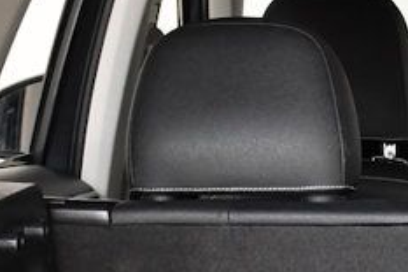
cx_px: 634
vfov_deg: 6.3
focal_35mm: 211
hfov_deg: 9.5
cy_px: 534
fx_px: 2390
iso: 2500
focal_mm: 32
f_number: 4
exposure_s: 1/640
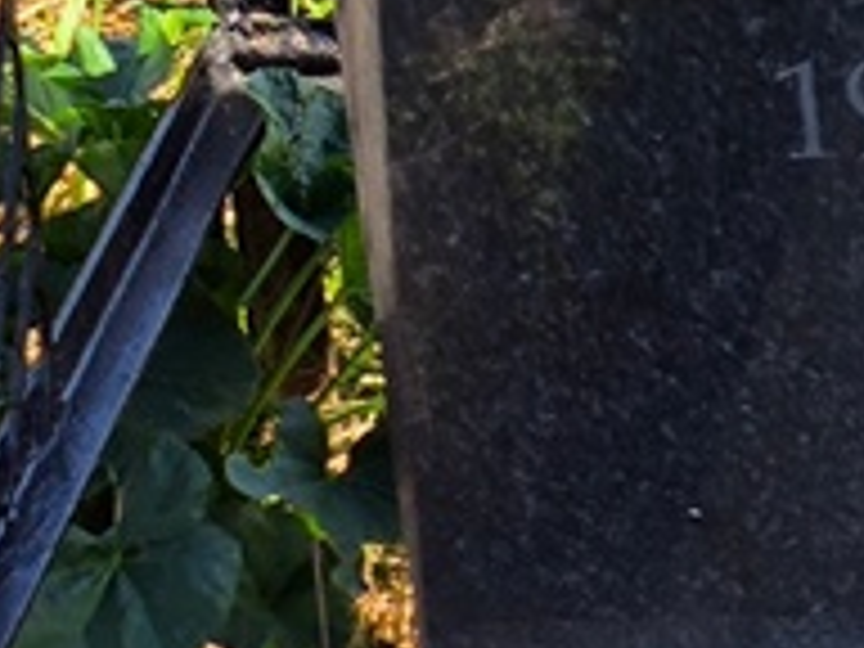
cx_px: 1028
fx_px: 5192
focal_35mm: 208
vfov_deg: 6.9
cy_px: -612
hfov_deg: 9.4
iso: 50
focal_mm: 4.71
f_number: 1.7
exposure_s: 1/444
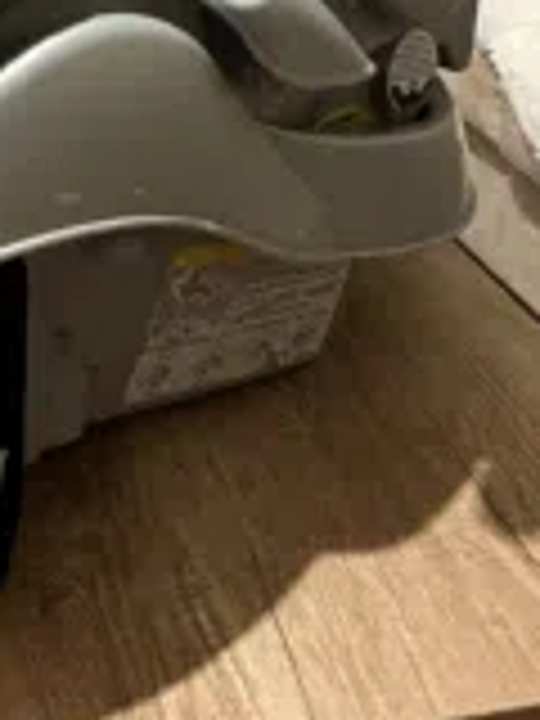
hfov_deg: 22.3
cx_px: 126
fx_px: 1352
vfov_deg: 27.1
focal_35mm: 65
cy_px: -94
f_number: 1.6
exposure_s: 1/25
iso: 500
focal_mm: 5.1
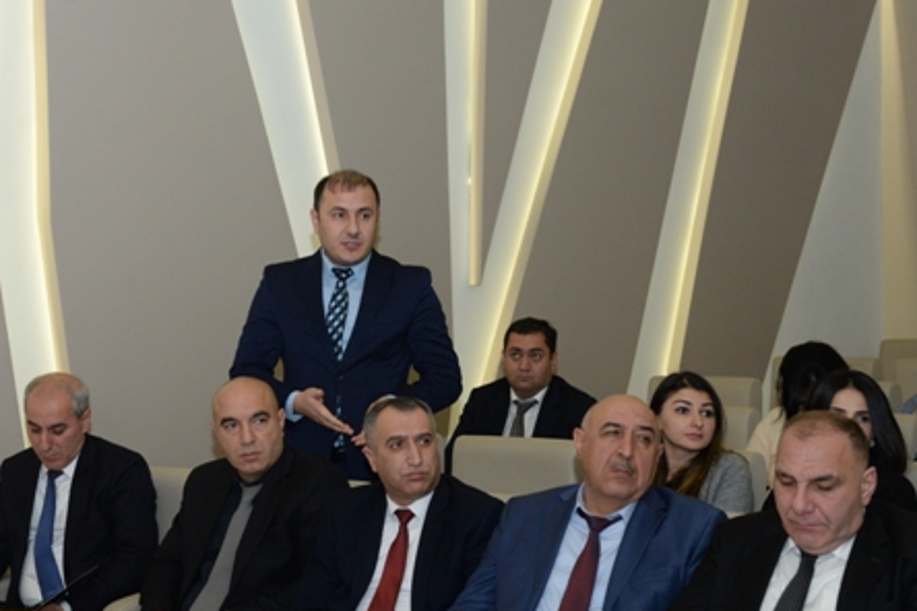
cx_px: 337
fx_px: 1910
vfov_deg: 18.2
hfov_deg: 26.9
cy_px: 344
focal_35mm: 75
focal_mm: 52
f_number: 5
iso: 2200
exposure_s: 1/100
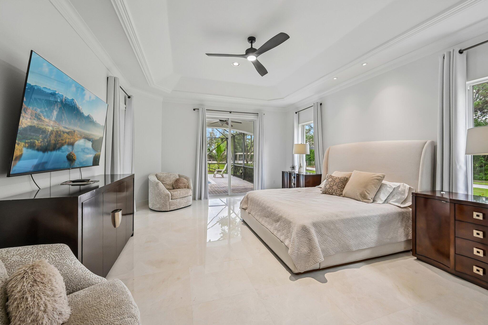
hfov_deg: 104.3
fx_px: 190
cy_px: 162
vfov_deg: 81.2
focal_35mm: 14
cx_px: 244
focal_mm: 14
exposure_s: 1/320
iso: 3200
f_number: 8
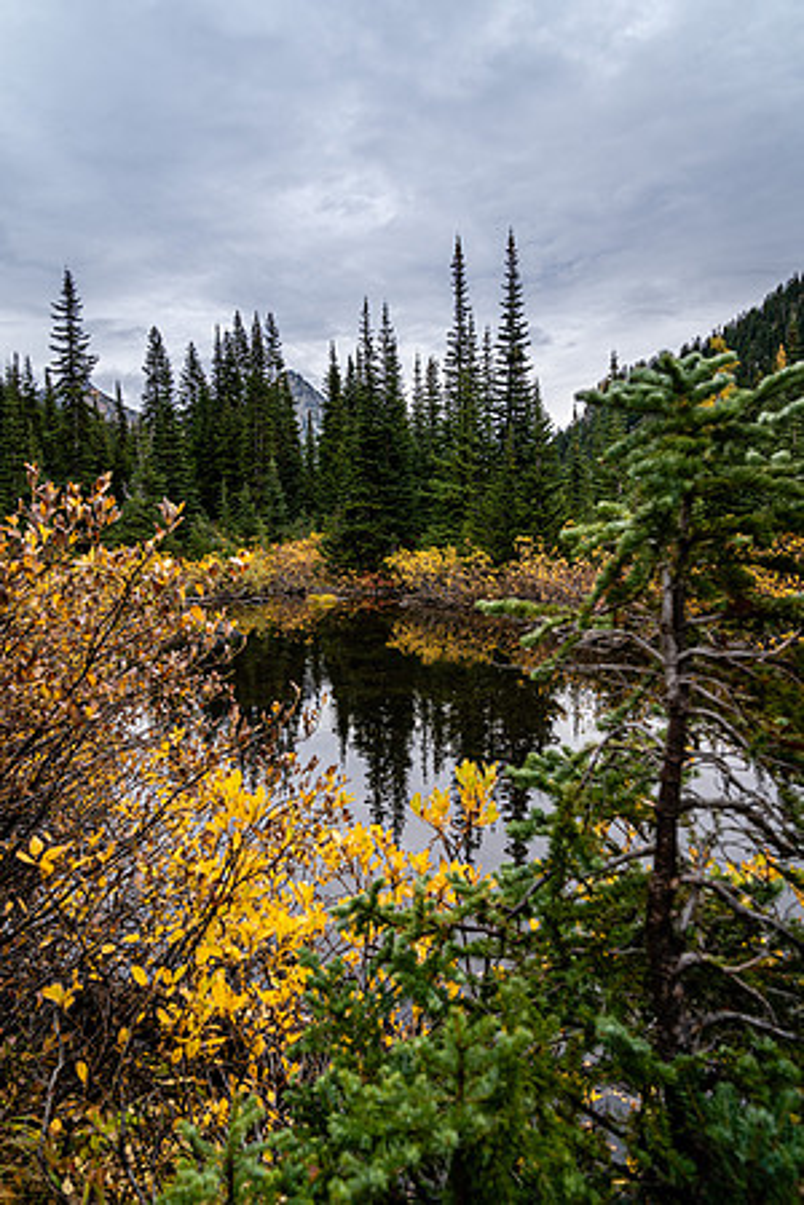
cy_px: 602
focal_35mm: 24
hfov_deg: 53.1
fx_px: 804
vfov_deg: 73.7
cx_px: 402
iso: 100
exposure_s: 1/400
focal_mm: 24
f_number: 4.5
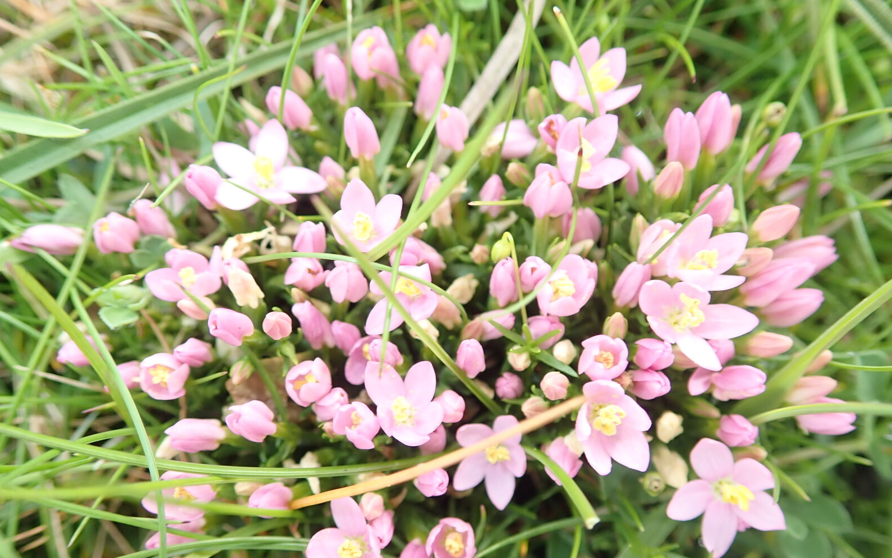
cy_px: 322
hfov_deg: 59.7
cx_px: 445
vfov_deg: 39.3
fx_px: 778
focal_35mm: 32
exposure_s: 1/30
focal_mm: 5.5
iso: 100
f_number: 6.3
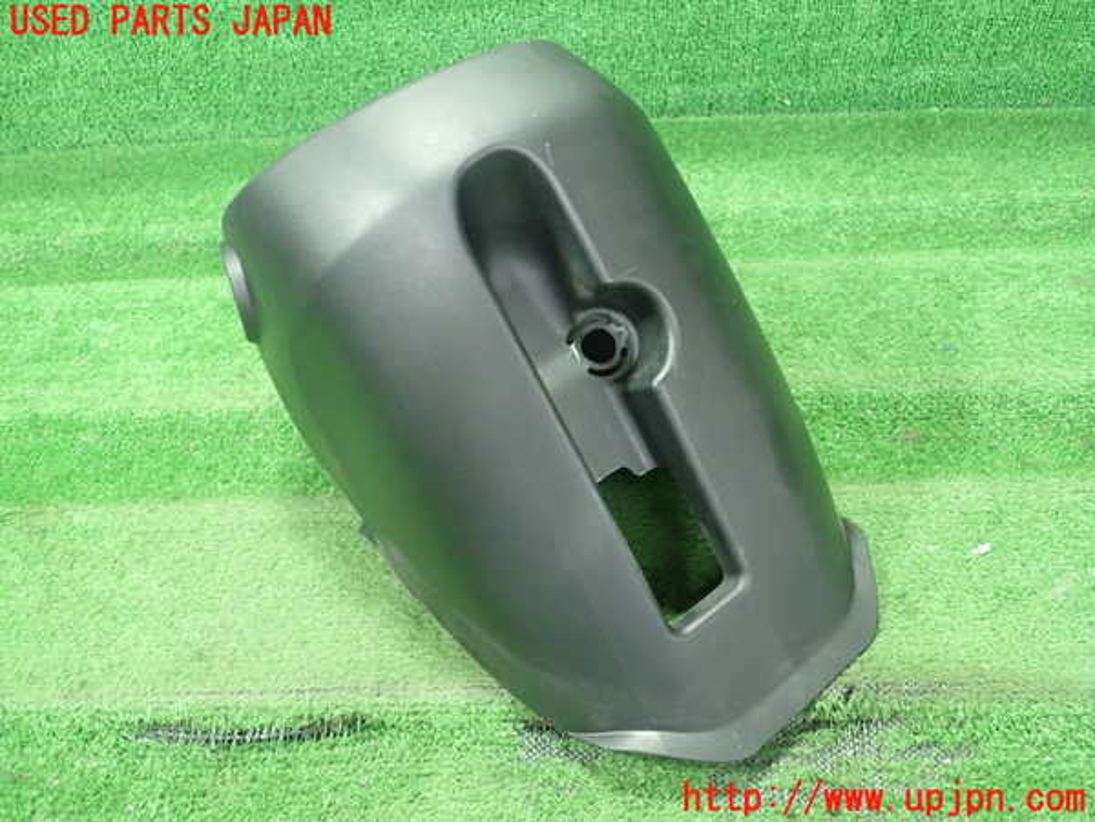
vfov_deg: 46.8
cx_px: 548
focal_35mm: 30
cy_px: 411
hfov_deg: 60.0
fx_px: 949
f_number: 2.3
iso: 800
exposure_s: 1/100
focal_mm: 5.5
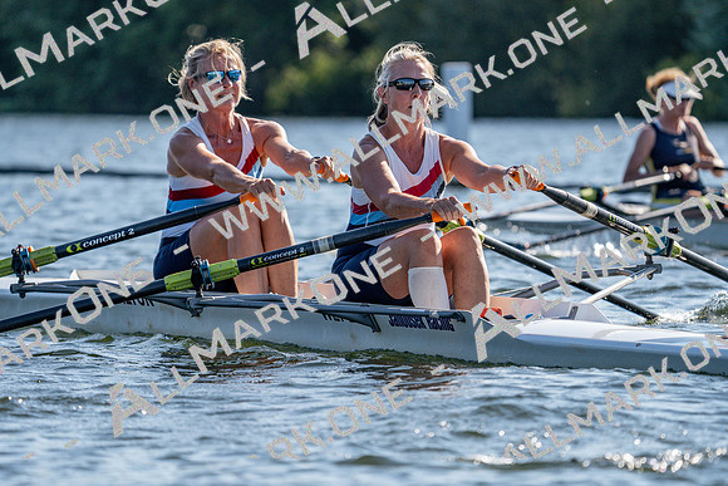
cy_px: 243
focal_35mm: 318
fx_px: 6432
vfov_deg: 4.3
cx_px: 364
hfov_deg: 6.5
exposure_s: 1/1600
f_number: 6.3
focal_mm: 318
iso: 320
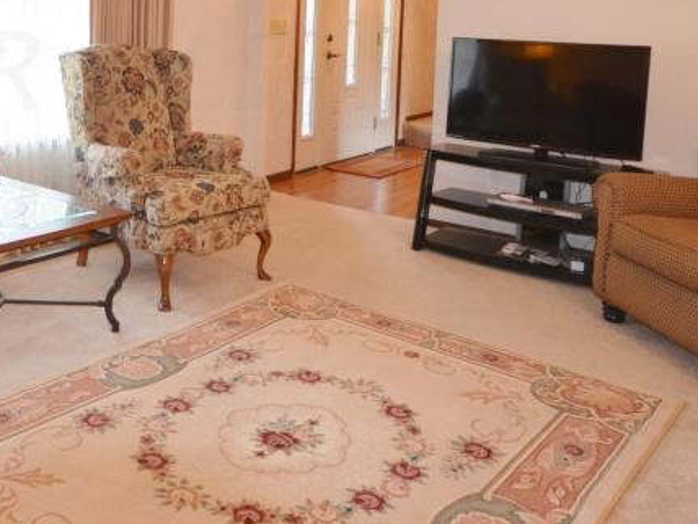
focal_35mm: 39
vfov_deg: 35.0
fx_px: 786
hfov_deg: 44.3
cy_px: 69
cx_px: 94
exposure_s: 1/60
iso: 720
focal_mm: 10
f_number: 4
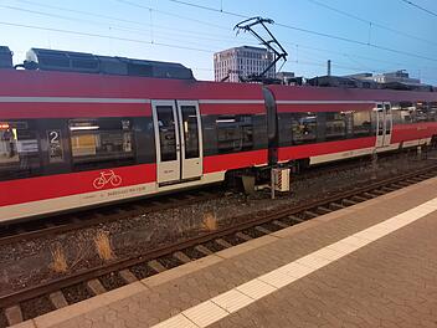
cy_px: 164
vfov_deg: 53.1
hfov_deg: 67.3
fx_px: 328
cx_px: 218
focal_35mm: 26
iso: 500
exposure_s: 1/33.3
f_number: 1.8
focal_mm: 4.75
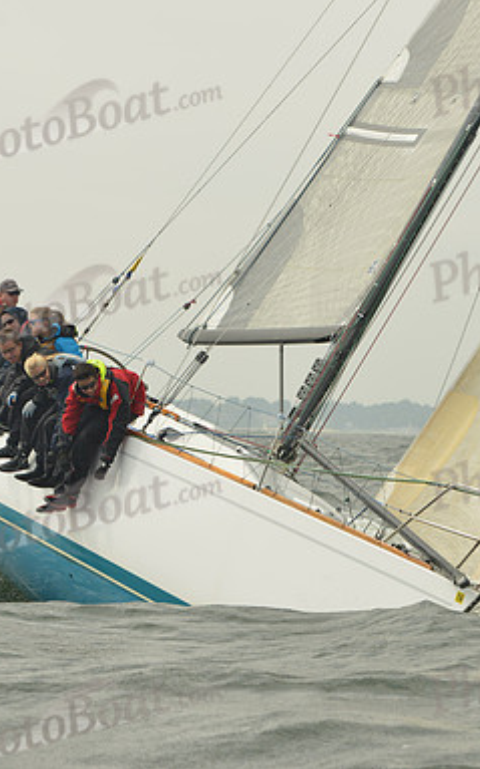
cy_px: 382
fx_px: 3751
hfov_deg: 7.3
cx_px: 327
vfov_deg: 11.7
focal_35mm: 179
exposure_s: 1/1250
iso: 320
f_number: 9
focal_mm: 116
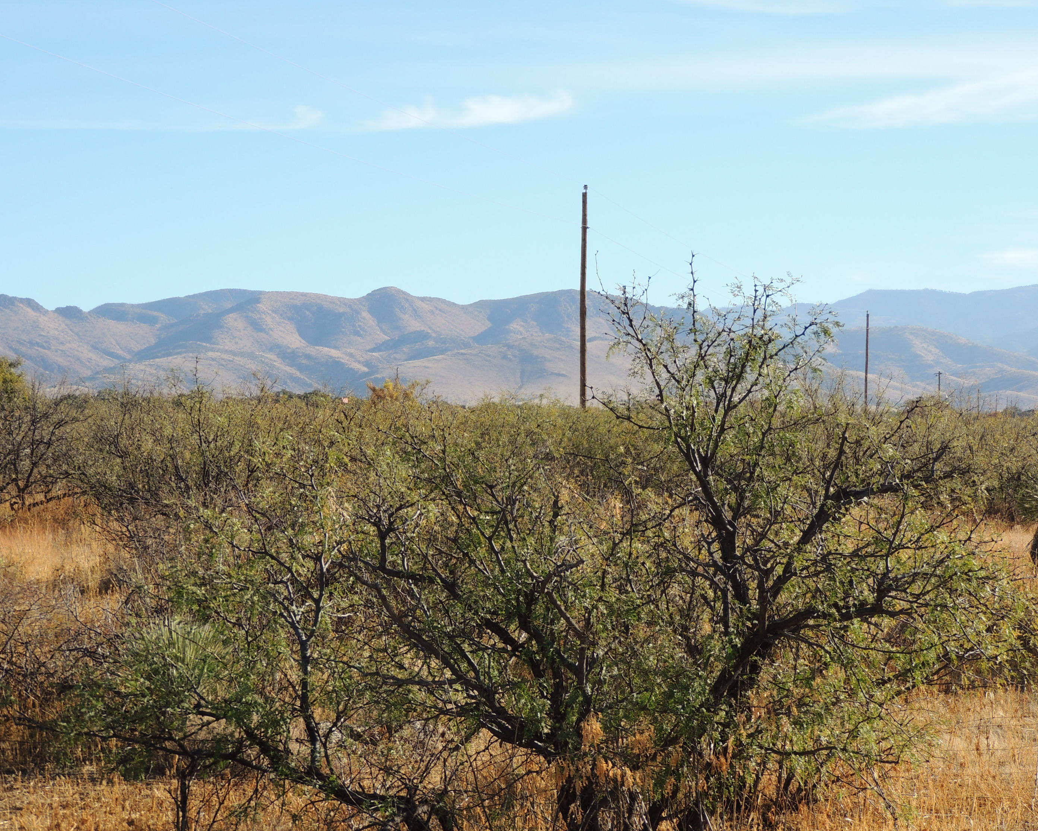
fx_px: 3226
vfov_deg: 14.7
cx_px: 511
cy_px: 418
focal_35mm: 105
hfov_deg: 18.3
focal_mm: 17.8
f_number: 4.1
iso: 100
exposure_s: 1/500
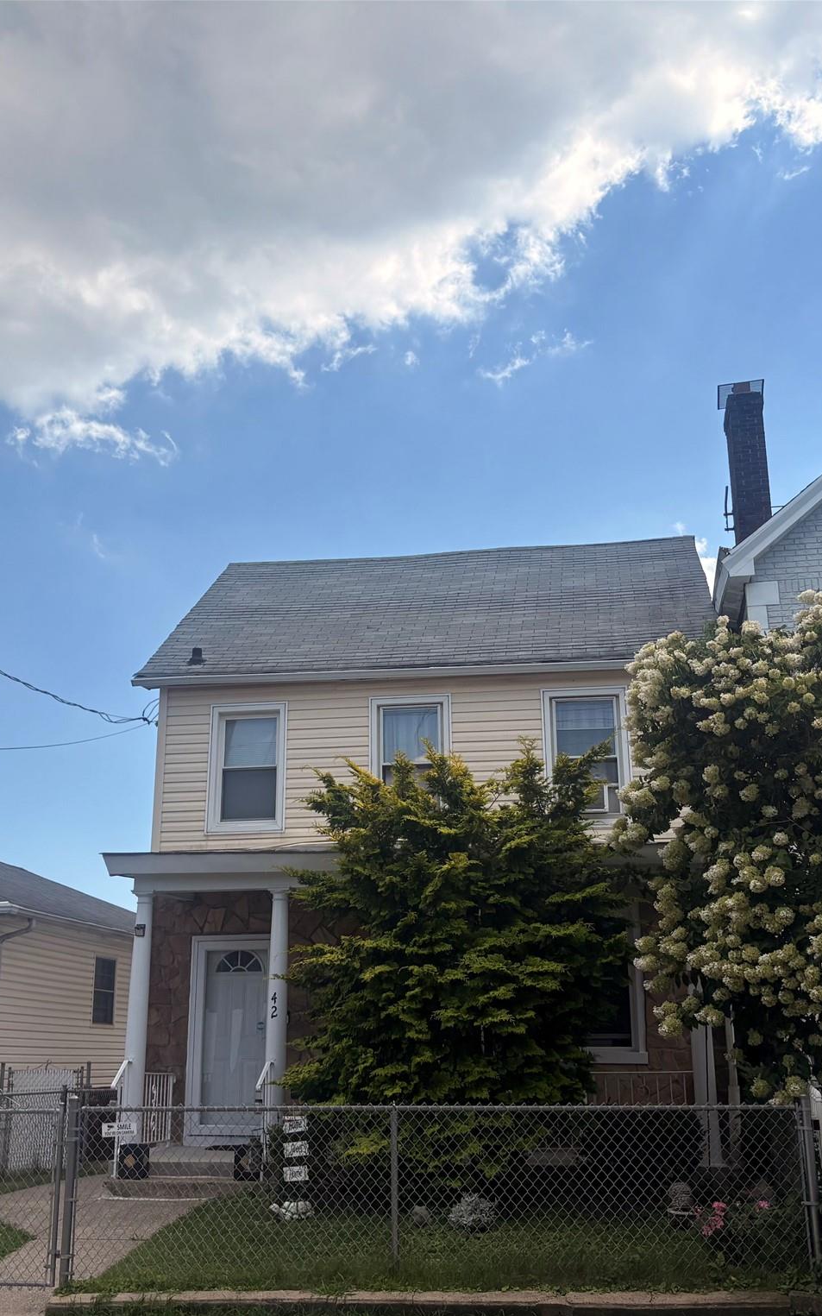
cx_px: 373
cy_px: 662
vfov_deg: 52.8
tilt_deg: +16.2
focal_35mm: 37
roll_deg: -0.1
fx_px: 1326
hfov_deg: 34.4
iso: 50
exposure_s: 1/5348
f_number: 1.6
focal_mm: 5.96
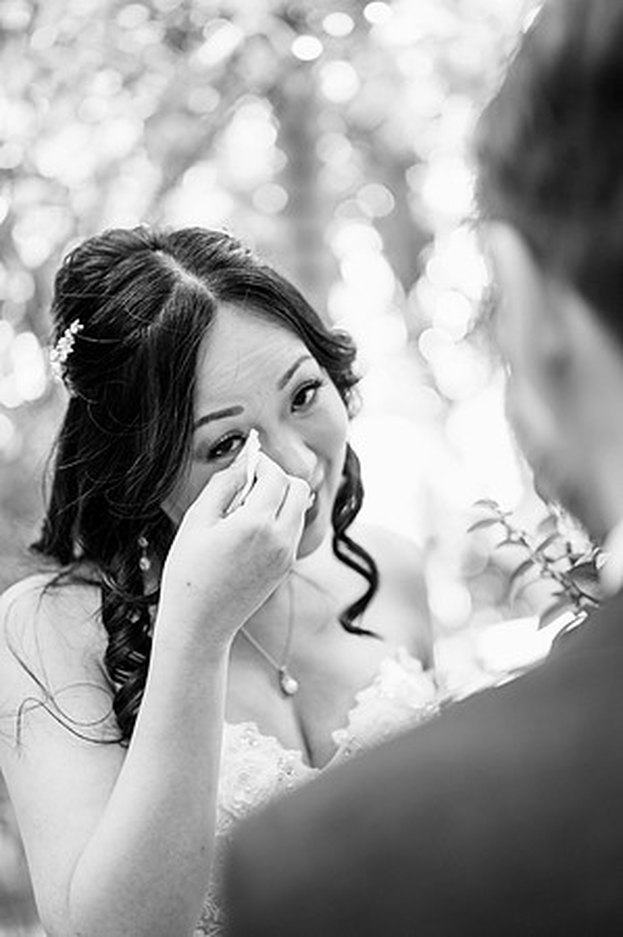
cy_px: 468
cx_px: 312
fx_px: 1301
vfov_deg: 39.6
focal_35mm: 50
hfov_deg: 26.9
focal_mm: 50
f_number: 1.8
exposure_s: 1/125
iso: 560
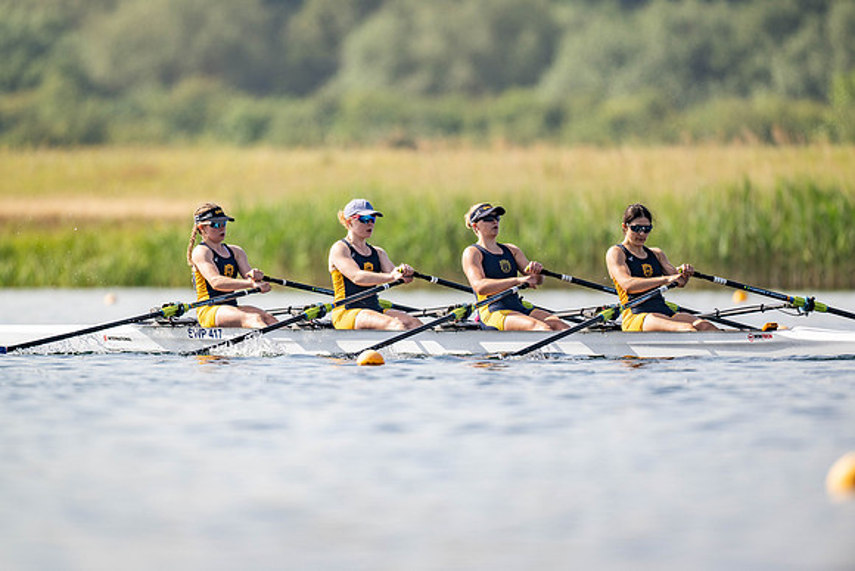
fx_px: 14253
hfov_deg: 3.4
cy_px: 286
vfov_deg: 2.3
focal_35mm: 600
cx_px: 428
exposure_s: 1/2500
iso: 160
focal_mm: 600
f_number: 4
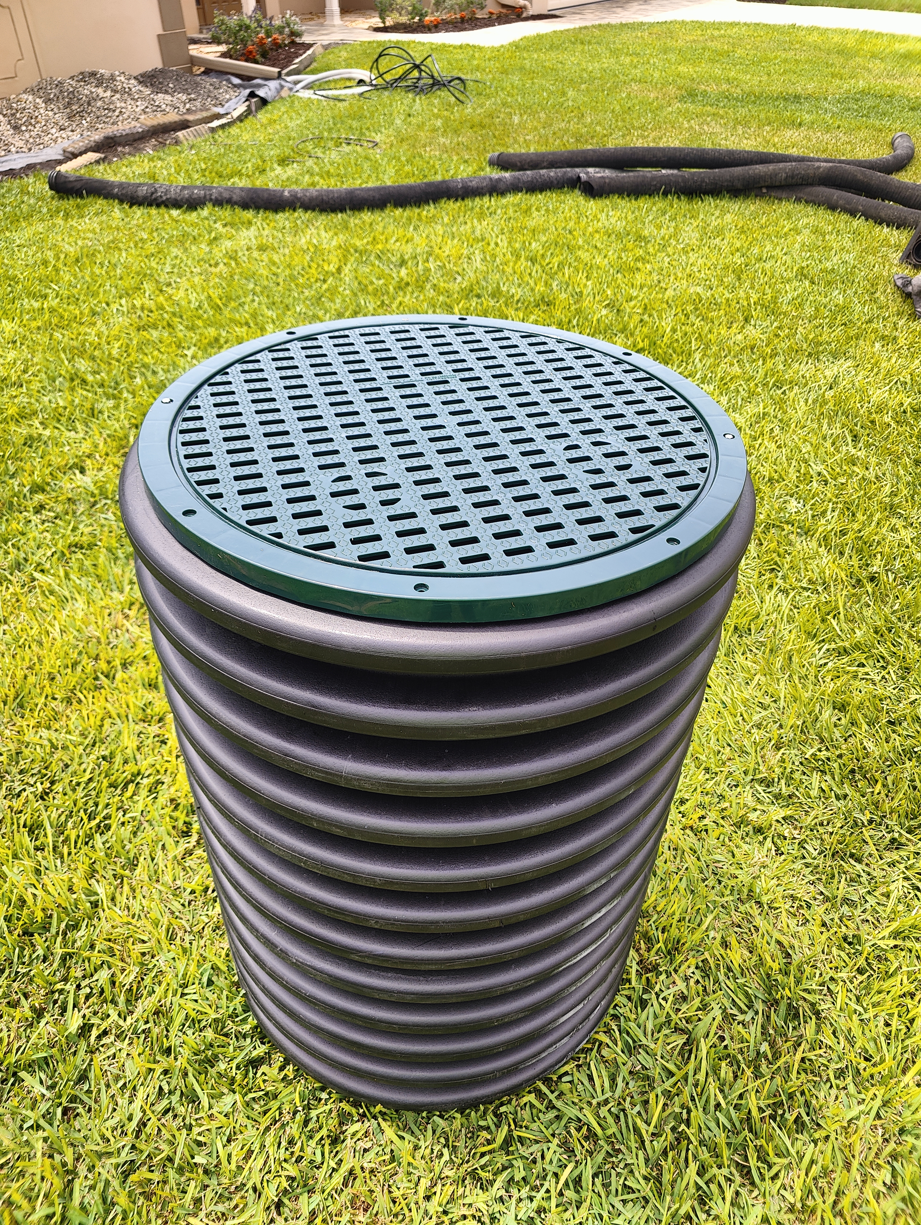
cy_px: 612
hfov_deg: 59.0
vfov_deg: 73.9
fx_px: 815
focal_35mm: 23
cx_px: 460
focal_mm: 6.06
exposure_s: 1/662
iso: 50
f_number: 1.8
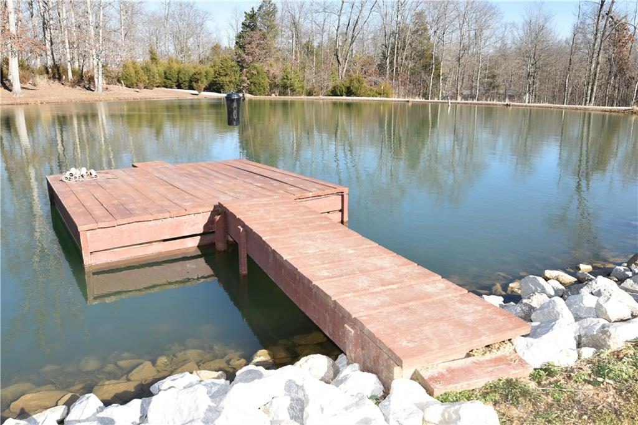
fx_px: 478
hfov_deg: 67.4
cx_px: 319
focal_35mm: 27
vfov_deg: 47.9
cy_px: 212
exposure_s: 1/160
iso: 100
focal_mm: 18
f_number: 6.3
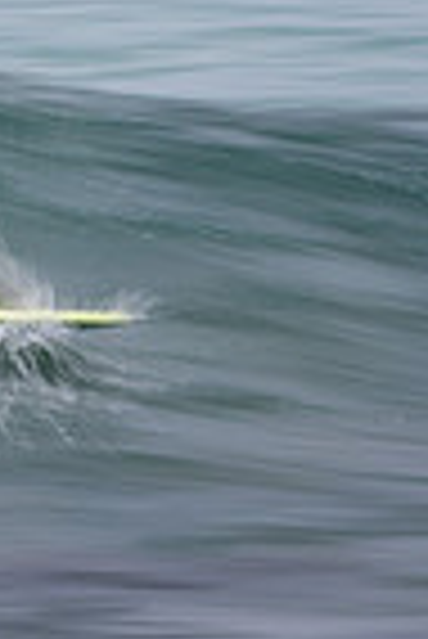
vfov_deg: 1.0
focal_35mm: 2038
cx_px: -590
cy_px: -74
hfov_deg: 0.7
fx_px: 36253
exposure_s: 1/25
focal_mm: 500
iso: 64
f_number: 22
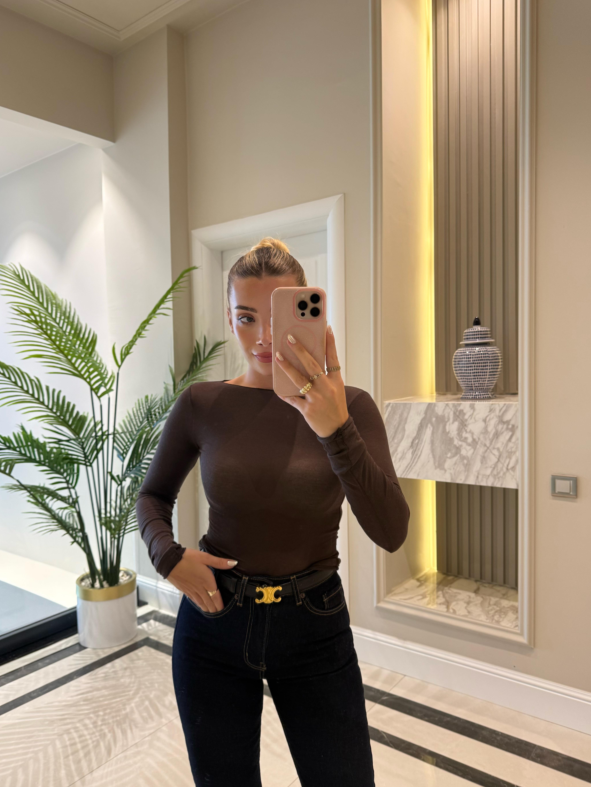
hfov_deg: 54.9
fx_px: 569
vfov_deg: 69.4
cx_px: 287
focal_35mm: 25
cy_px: 395
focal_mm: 6.76
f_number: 1.78
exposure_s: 1/50
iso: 125
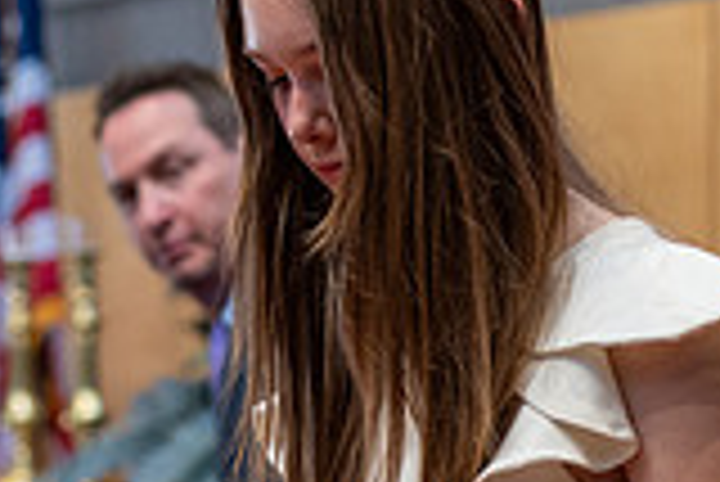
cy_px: 446
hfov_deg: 11.2
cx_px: -68
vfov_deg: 7.6
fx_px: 3623
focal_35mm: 181
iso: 1600
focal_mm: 50
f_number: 2.2
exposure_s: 1/1250
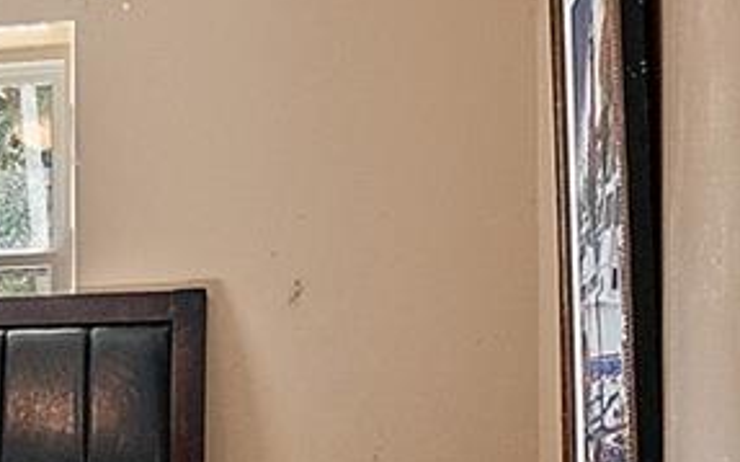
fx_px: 1834
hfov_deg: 20.6
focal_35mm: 91
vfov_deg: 14.1
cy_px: 449
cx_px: -245
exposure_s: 1/80
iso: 1600
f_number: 5.6
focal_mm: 16
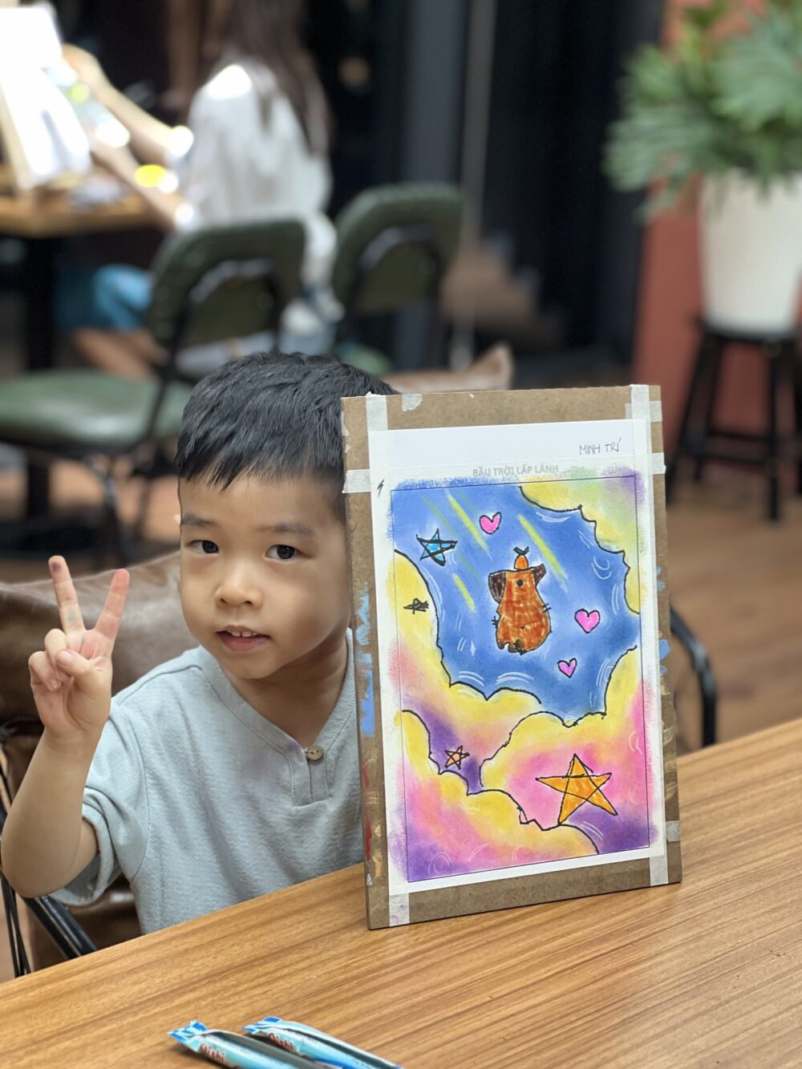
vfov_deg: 25.3
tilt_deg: -14.1
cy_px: 534
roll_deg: -4.3
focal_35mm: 77
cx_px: 401
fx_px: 2378
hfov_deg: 19.1
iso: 125
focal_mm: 9
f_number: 2.8
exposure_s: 1/33
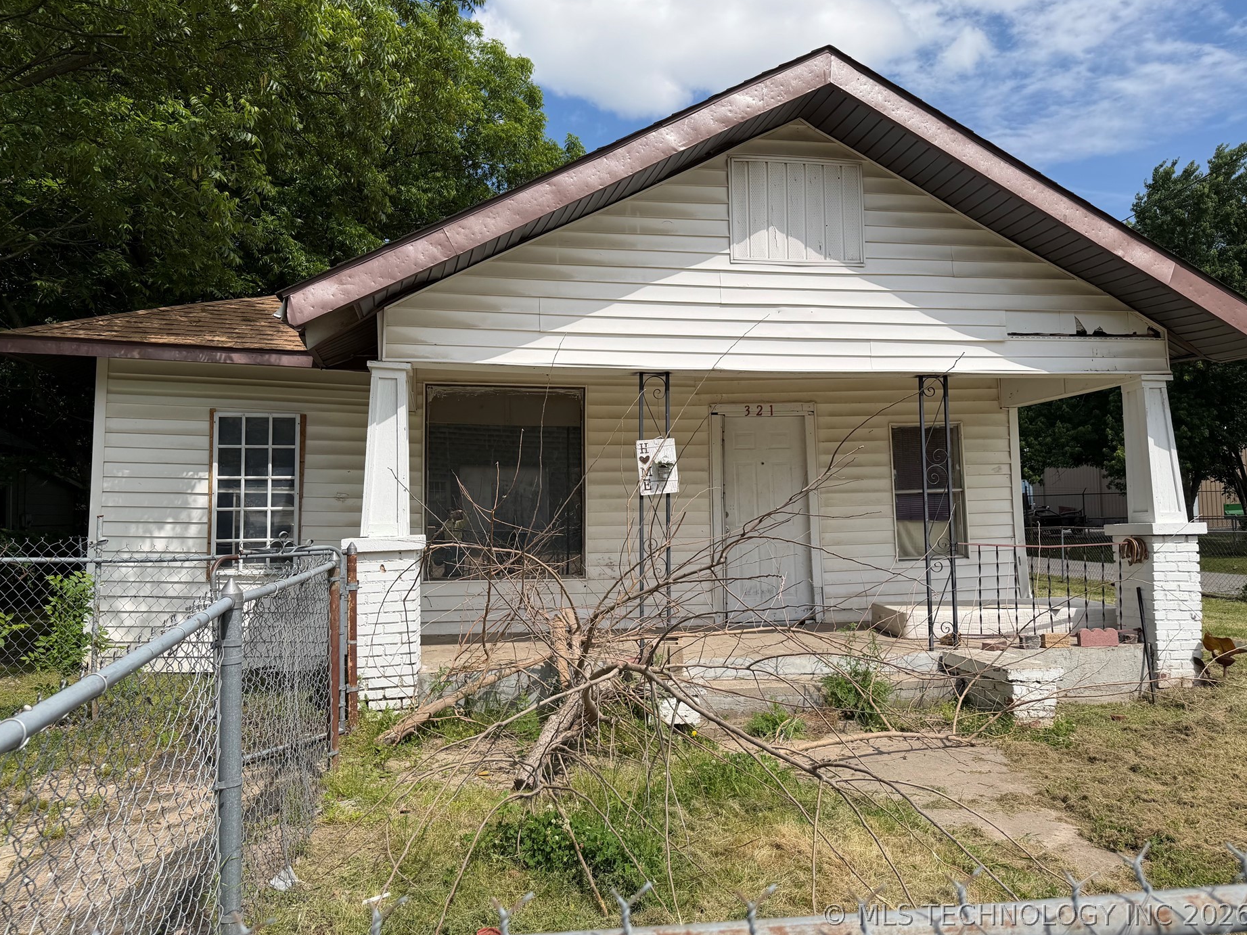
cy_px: 450
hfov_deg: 69.4
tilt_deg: +2.9
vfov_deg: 54.9
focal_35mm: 25
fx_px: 901
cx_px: 609
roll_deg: +1.2
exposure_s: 1/6173
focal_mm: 6.76
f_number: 1.78
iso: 80
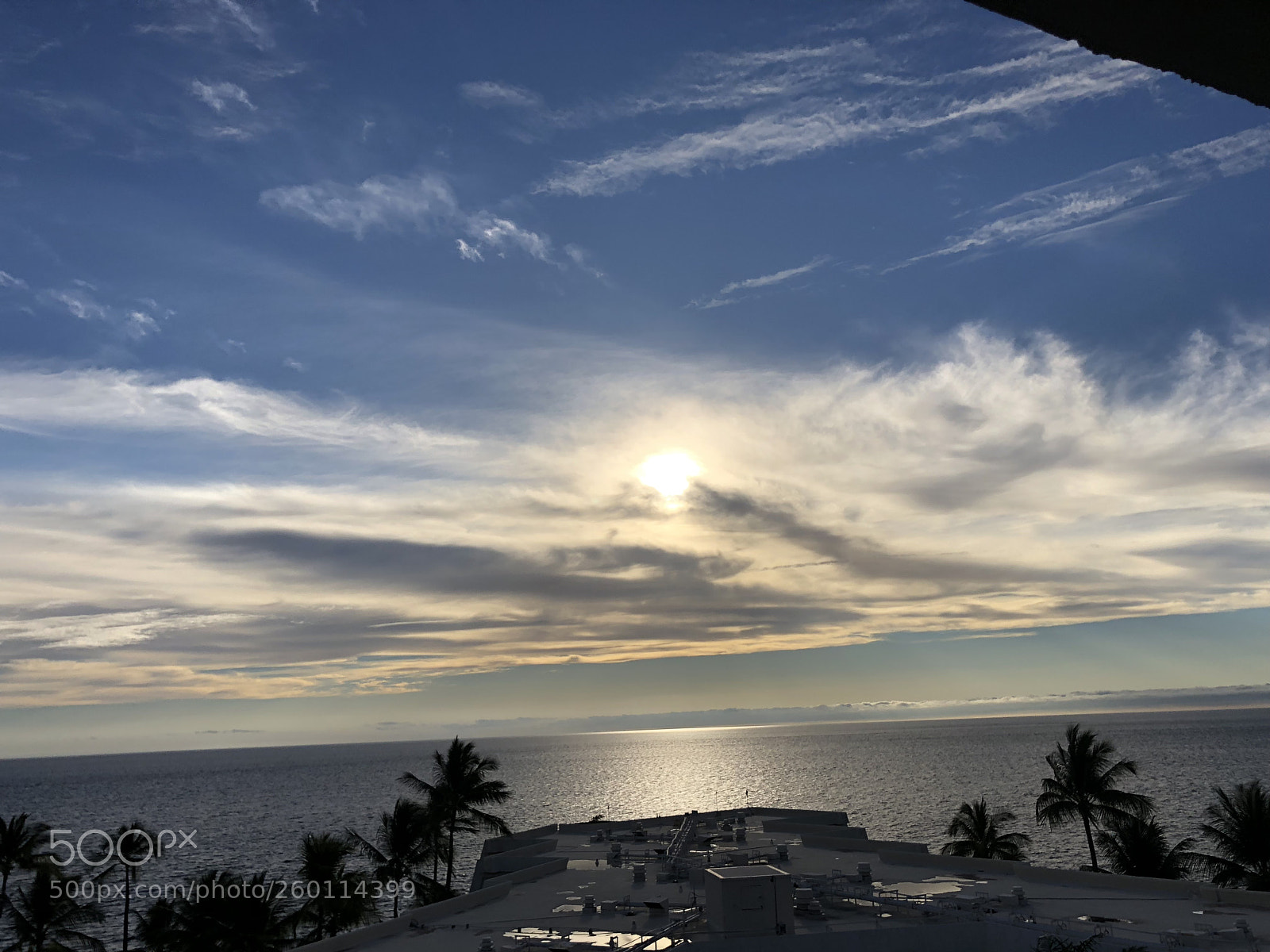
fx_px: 1027
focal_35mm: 28
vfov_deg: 49.7
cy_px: 476
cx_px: 635
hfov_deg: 63.4
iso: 25
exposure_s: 1/5348
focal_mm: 4
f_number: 1.8
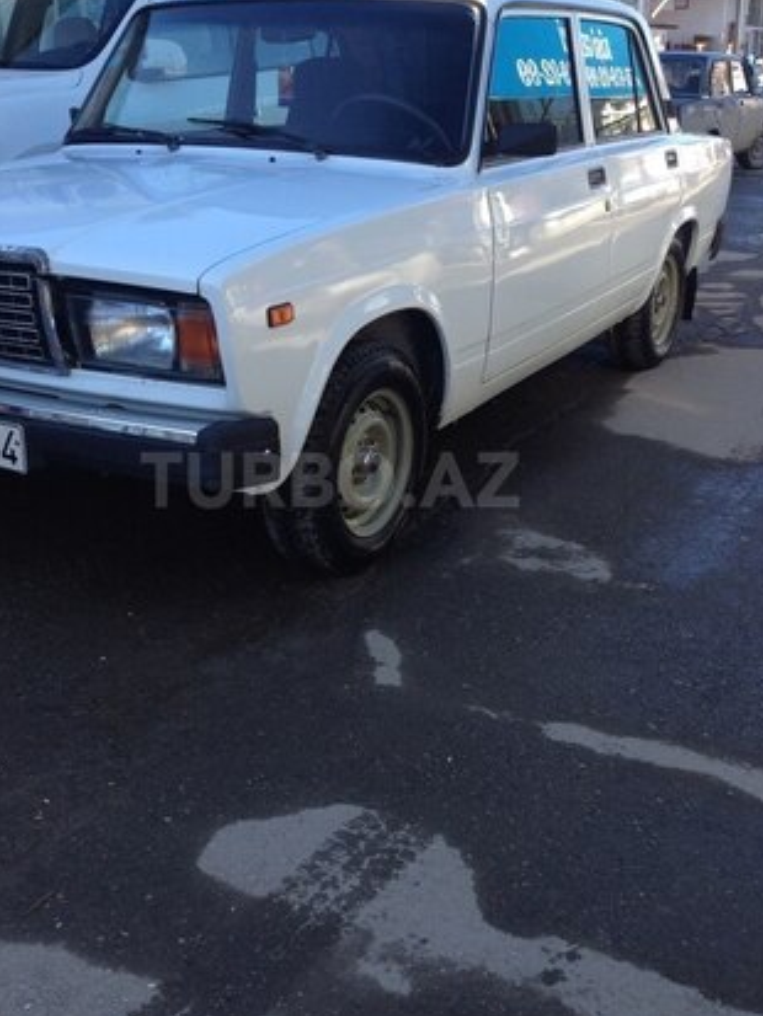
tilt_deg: -19.7
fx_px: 1234
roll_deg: +1.7
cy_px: 480
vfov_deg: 44.8
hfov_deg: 34.3
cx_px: 330
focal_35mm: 42
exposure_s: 1/391
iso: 50
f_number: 2.4
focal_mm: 4.28
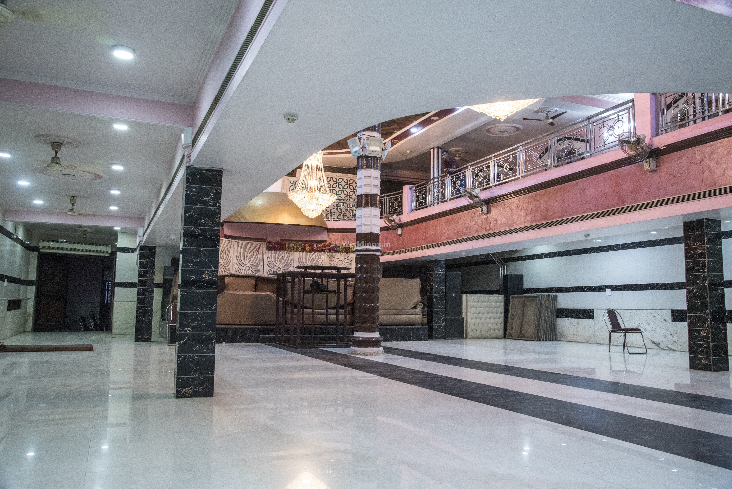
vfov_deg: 46.4
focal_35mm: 28
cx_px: 366
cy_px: 244
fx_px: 570
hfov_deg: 65.5
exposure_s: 1/50
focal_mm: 28
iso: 2000
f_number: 8
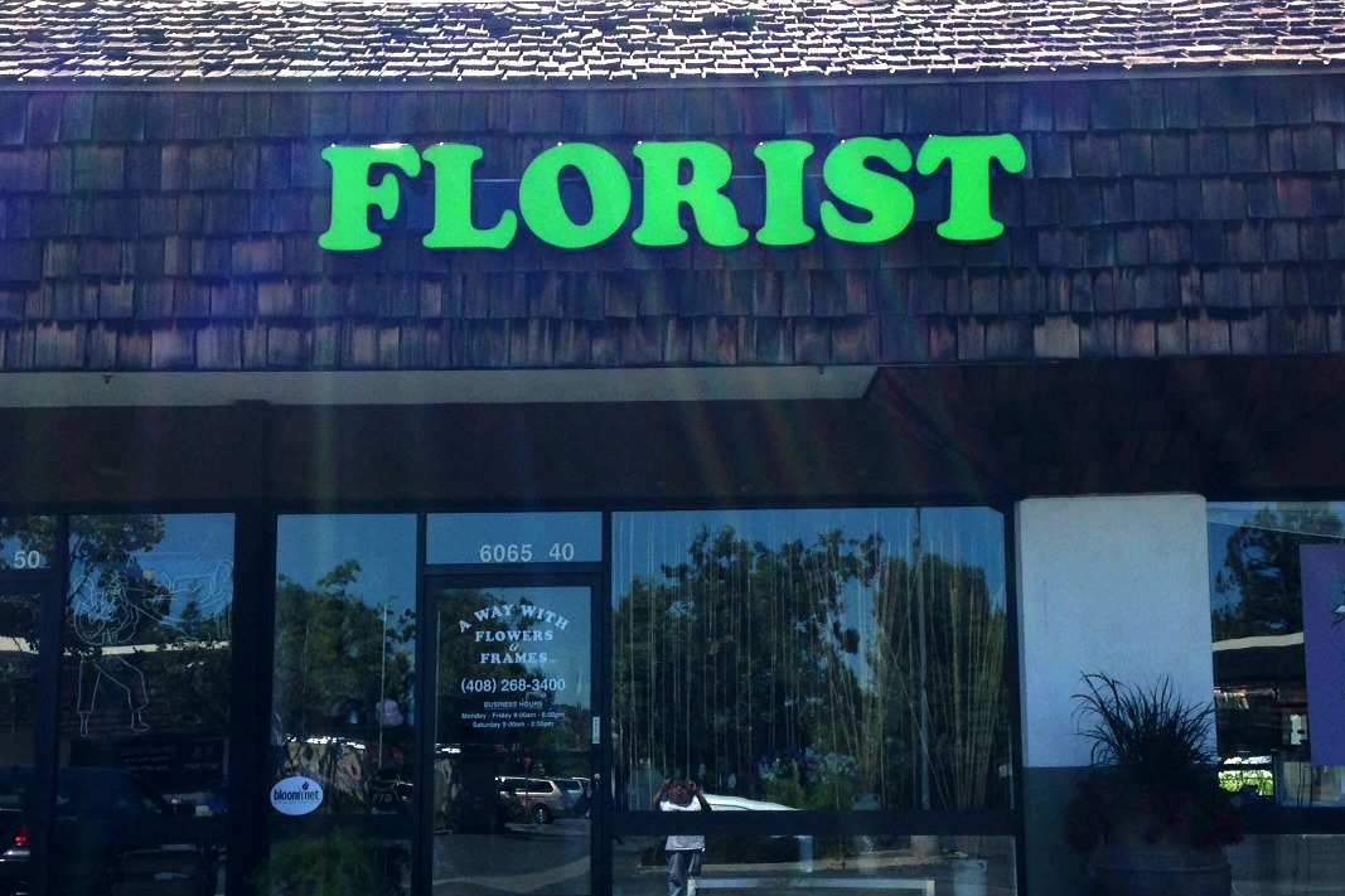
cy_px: 512
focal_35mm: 35
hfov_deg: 54.4
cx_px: 666
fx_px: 1307
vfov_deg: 37.8
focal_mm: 4.12
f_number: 2.4
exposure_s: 1/733
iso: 50
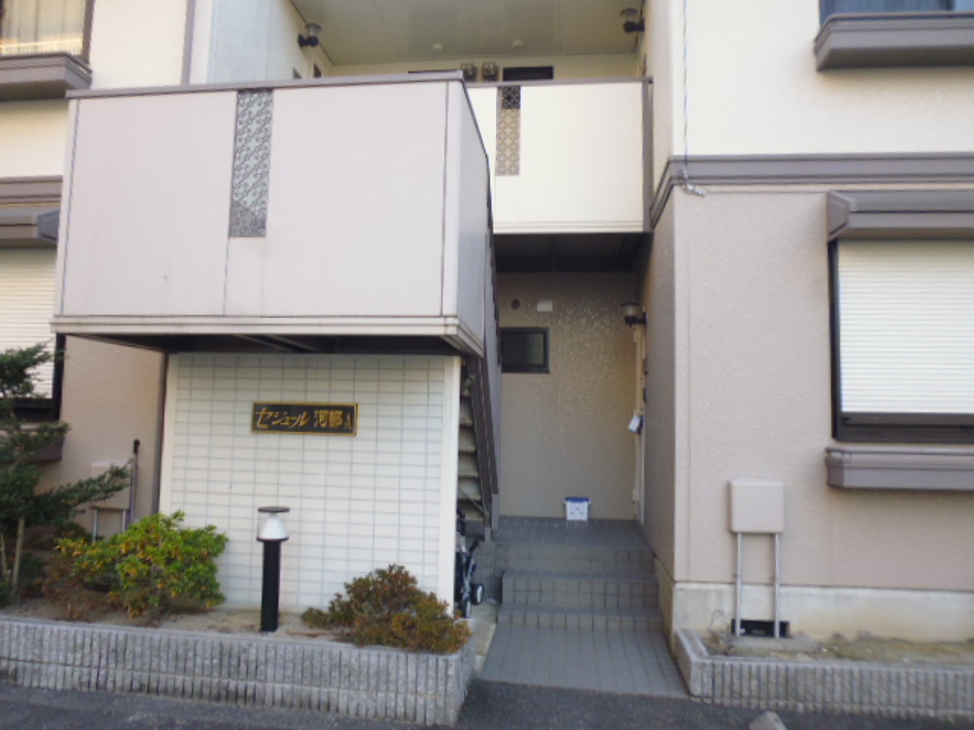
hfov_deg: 71.6
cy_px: 365
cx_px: 487
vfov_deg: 56.8
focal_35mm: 24
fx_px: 675
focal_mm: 4.3
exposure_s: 1/60
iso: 100
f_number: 2.8
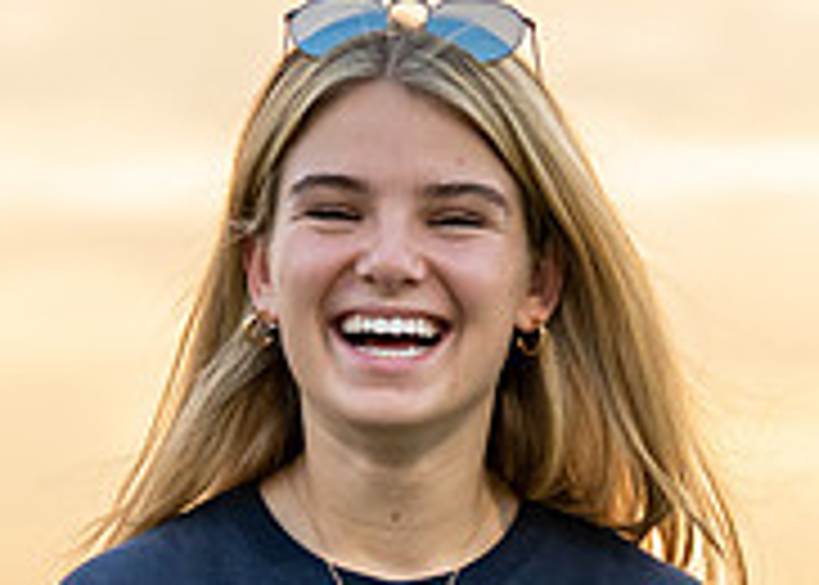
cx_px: 72
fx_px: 10421
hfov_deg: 4.5
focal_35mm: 448
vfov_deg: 3.2
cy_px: 784
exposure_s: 1/640
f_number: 2.8
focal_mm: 89
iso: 640
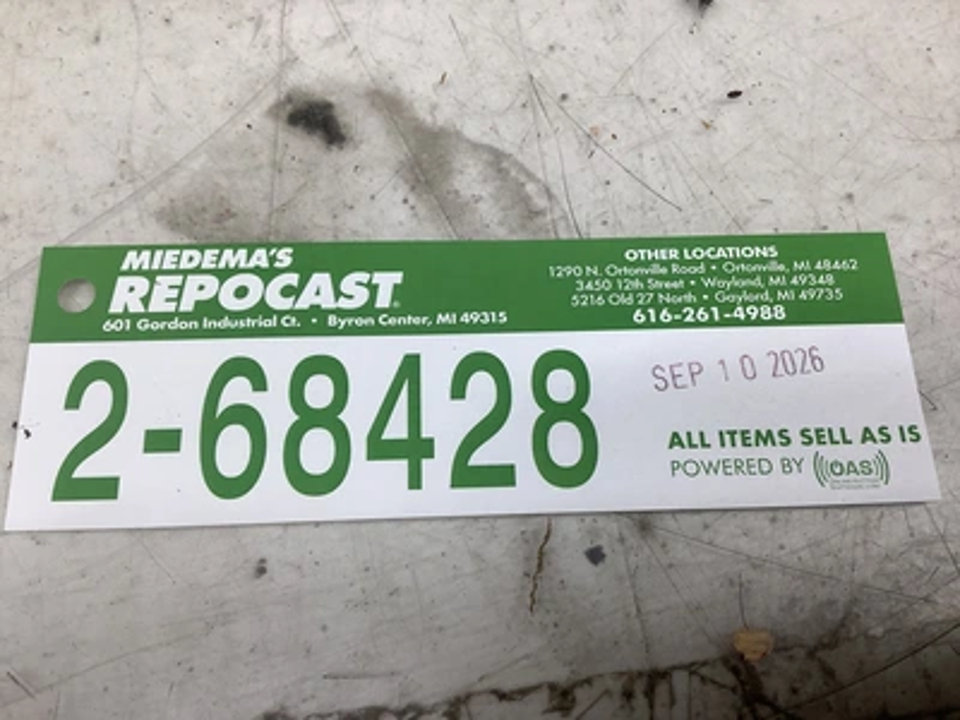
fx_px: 860
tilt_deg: -71.1
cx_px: 480
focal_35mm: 31
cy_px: 360
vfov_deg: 45.4
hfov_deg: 58.4
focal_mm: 3.3
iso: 50
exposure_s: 1/120
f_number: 2.4
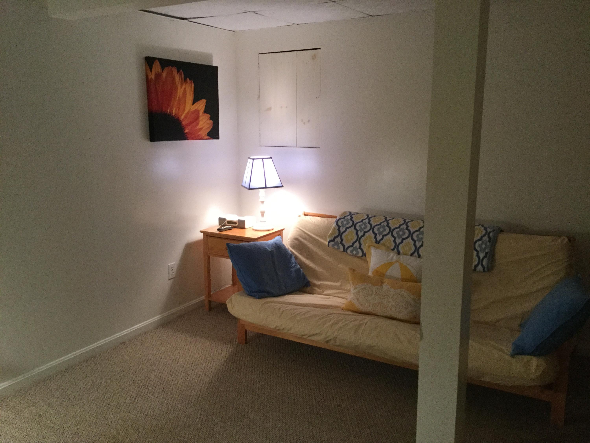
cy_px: 222
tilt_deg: -10.5
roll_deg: +0.3
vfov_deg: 45.4
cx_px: 295
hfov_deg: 58.4
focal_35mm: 31
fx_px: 528
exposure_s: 1/30
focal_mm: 3.3
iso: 200
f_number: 2.4
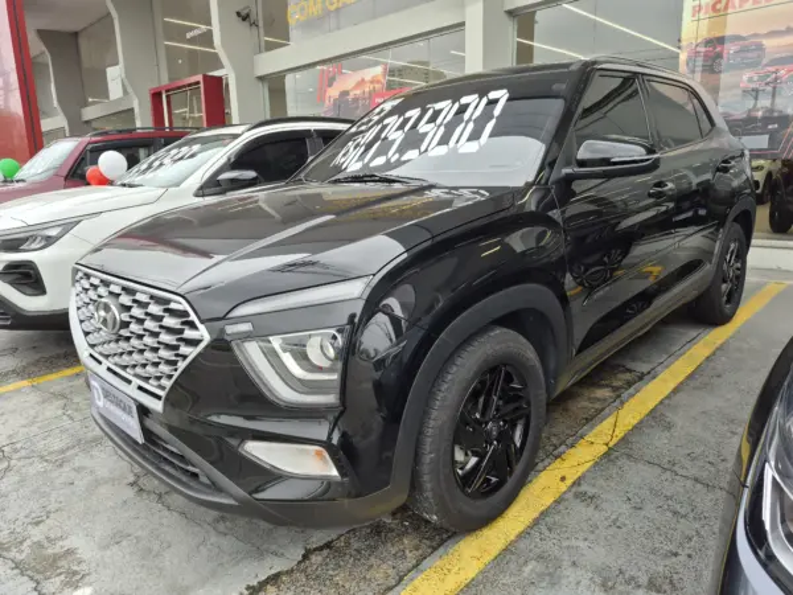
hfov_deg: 73.9
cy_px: 298
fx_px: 527
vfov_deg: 58.9
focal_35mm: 23
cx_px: 396
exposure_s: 1/120
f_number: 1.8
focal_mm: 5.4
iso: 25
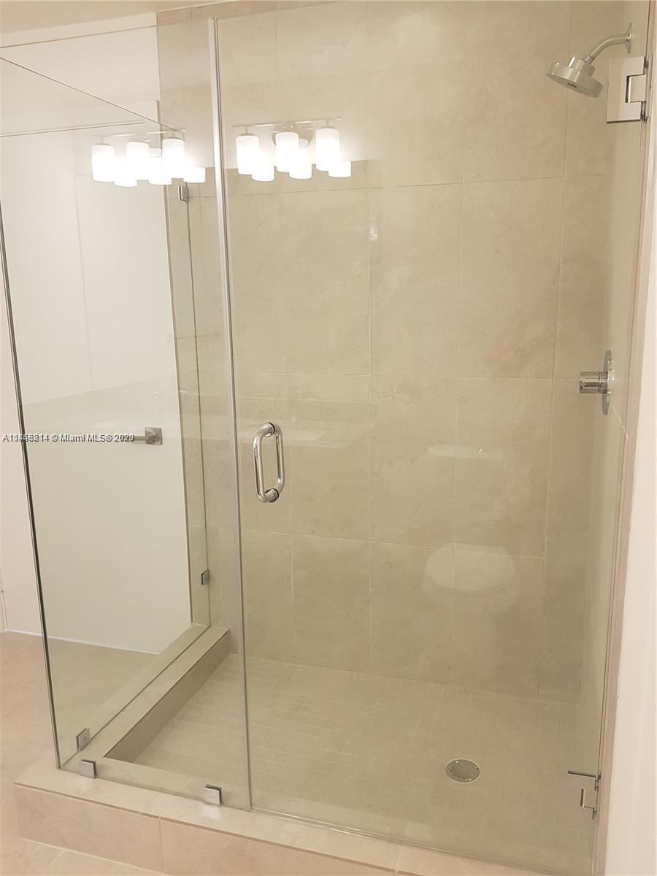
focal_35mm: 26
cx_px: 328
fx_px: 658
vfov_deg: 67.3
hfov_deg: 53.1
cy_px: 438
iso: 100
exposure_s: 1/60
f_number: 1.7
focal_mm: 4.2
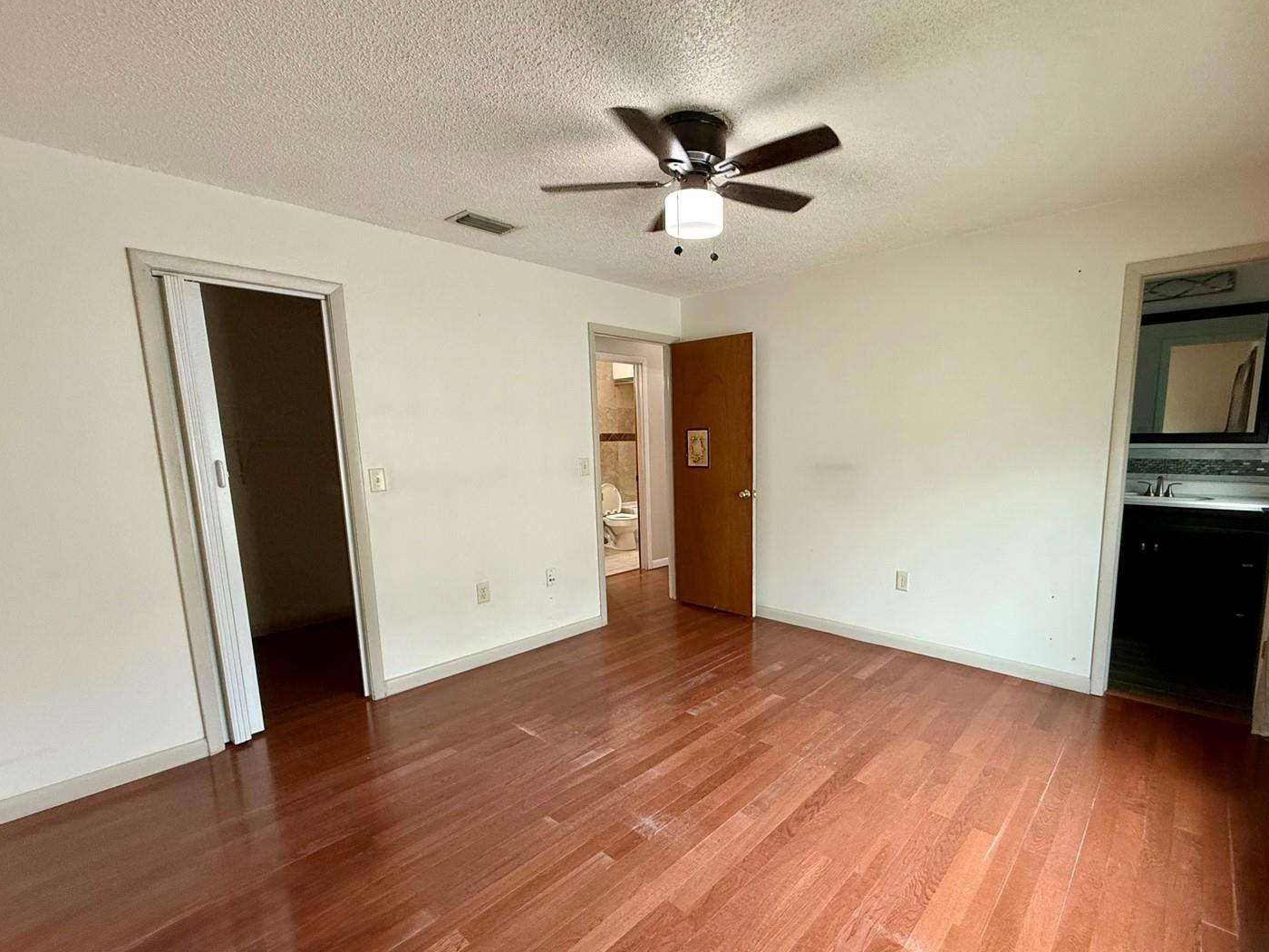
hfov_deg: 94.0
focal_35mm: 16
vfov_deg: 77.9
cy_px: 524
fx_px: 587
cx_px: 712
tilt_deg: -8.4
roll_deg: +1.1
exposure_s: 1/98
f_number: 2.2
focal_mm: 2.22
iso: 320
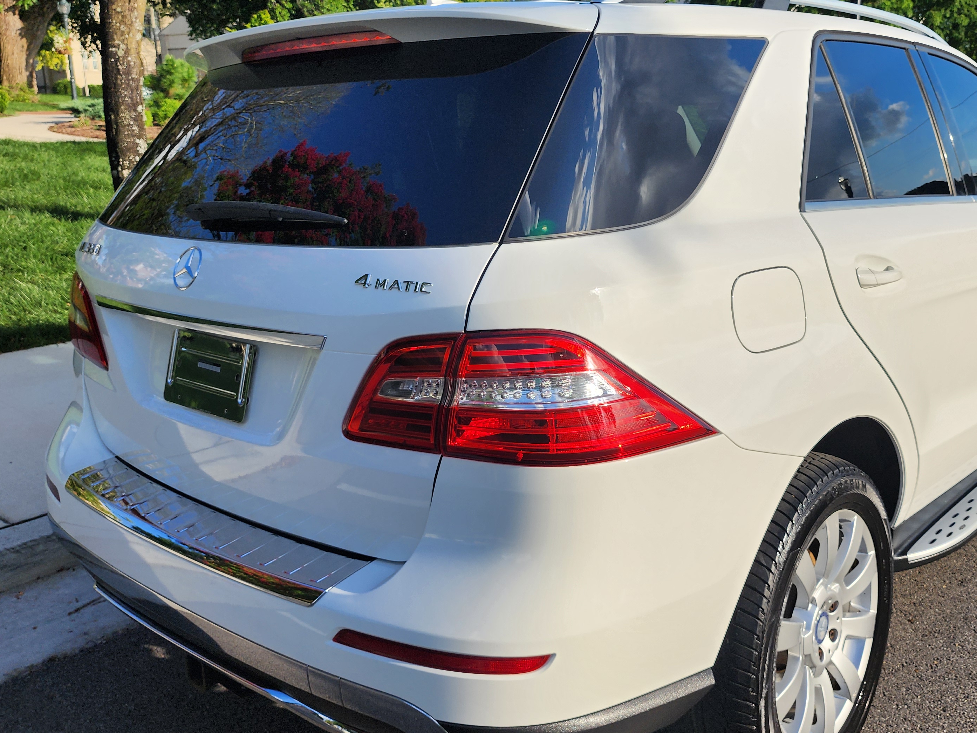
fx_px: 931
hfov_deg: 55.1
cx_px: 567
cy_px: 319
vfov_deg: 42.9
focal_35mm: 33
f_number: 1.8
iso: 12
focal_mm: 6.4
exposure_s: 1/859
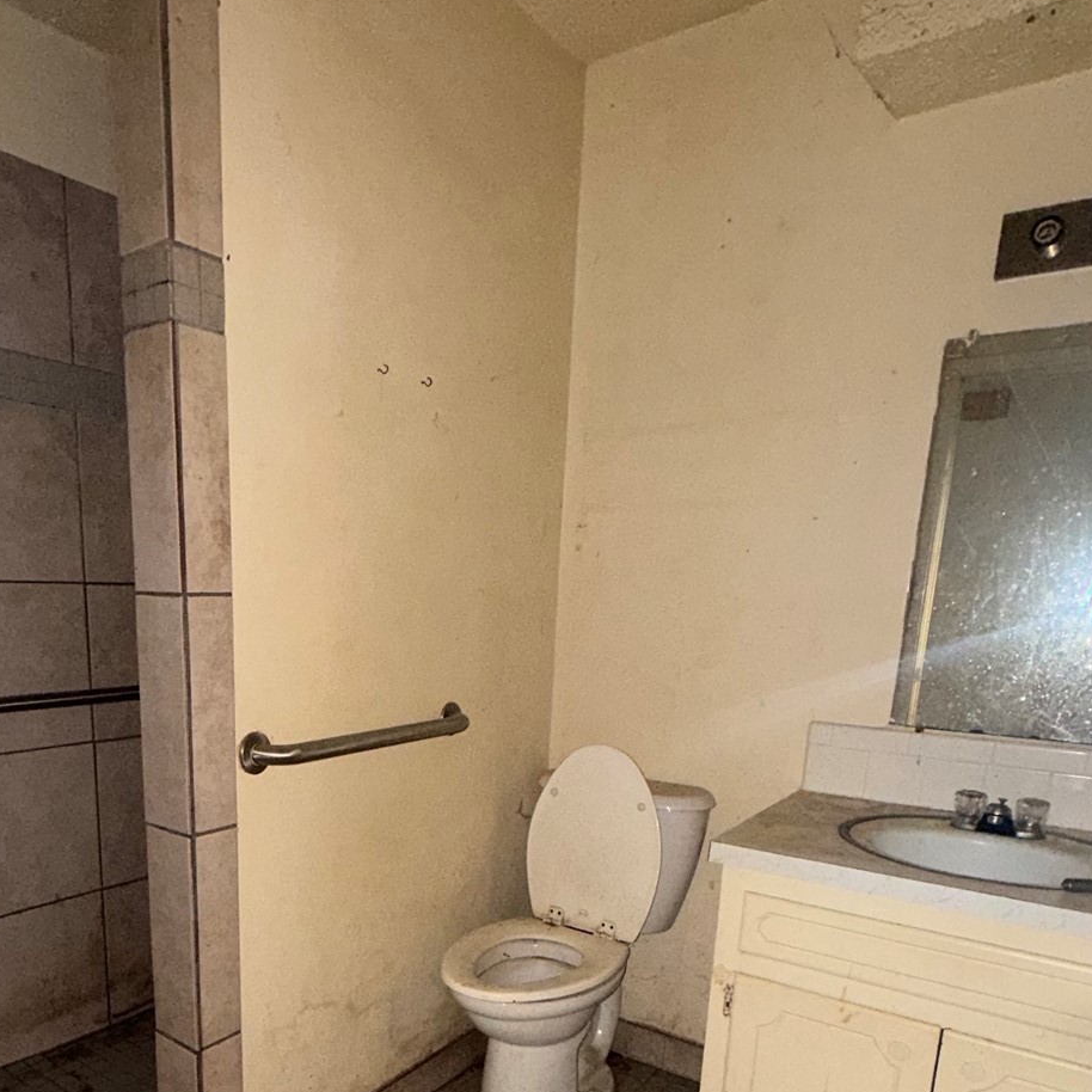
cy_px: 804
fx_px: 928
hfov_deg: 59.9
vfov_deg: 58.1
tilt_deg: -13.1
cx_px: 388
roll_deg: -1.4
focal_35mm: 26
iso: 250
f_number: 2.2
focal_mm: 2.22
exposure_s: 1/30
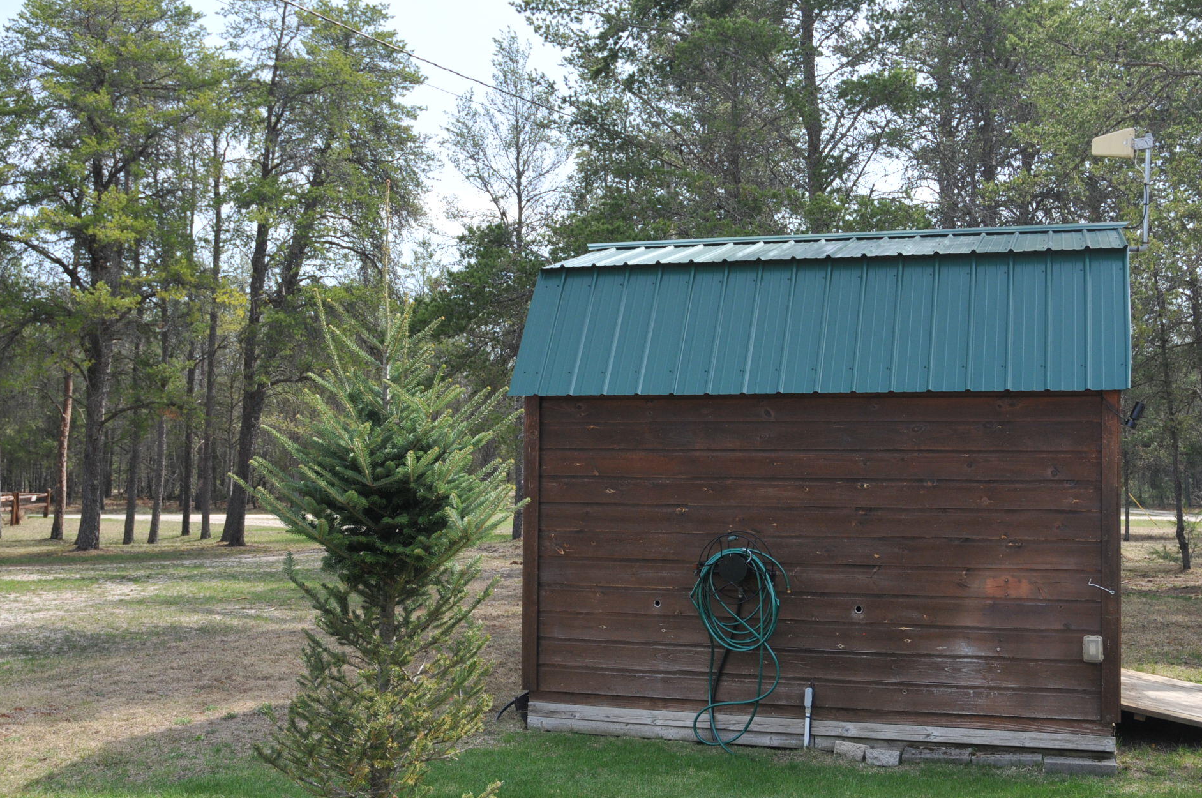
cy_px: 453
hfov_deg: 47.4
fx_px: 1367
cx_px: 662
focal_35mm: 41
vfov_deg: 32.5
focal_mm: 24
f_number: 5
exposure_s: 1/1000
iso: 400
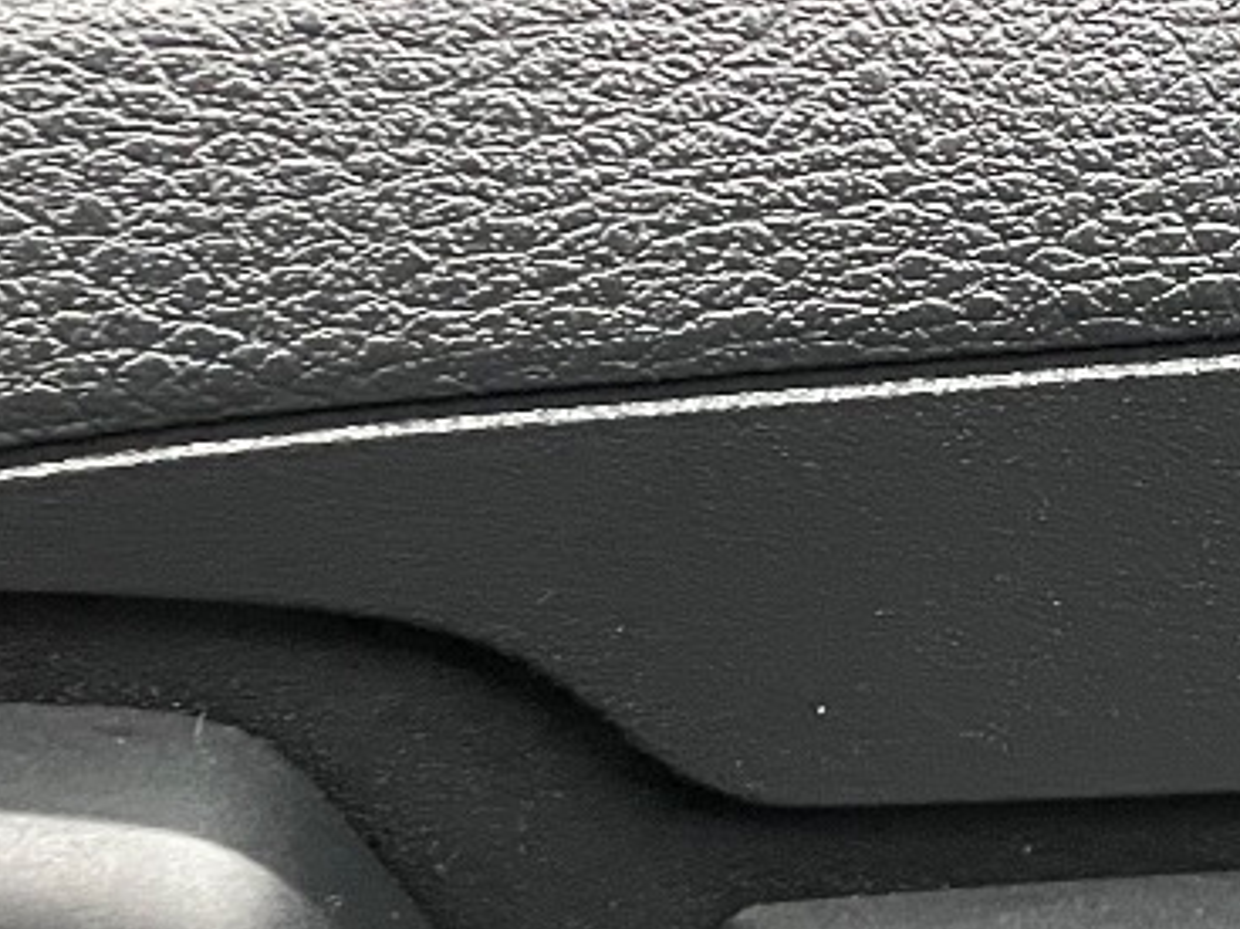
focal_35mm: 102
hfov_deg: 19.2
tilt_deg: -47.0
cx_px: 845
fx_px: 3653
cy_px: 294
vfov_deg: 14.5
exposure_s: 1/30
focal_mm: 4.2
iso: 500
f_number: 1.6
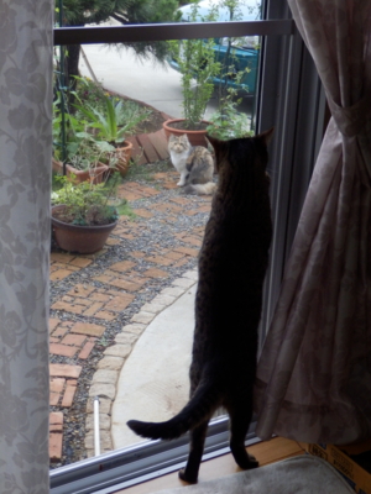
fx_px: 857
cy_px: 247
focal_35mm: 60
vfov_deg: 32.2
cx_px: 186
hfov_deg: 24.4
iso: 320
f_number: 4.2
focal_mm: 10.8
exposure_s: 1/100
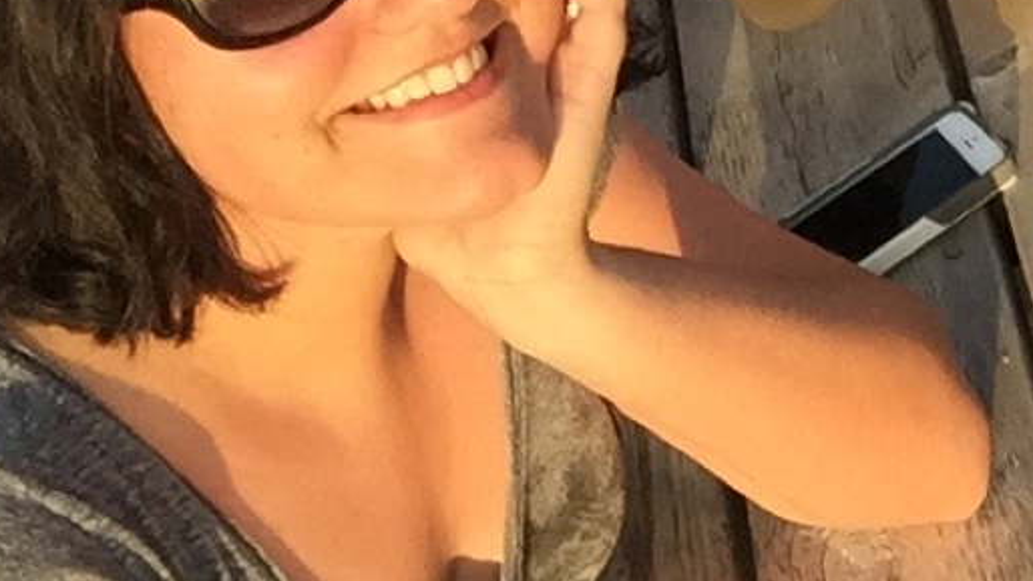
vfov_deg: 12.8
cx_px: 1316
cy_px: -117
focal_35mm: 92
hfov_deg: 21.2
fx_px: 2520
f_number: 2.2
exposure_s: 1/462
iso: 32
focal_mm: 2.65
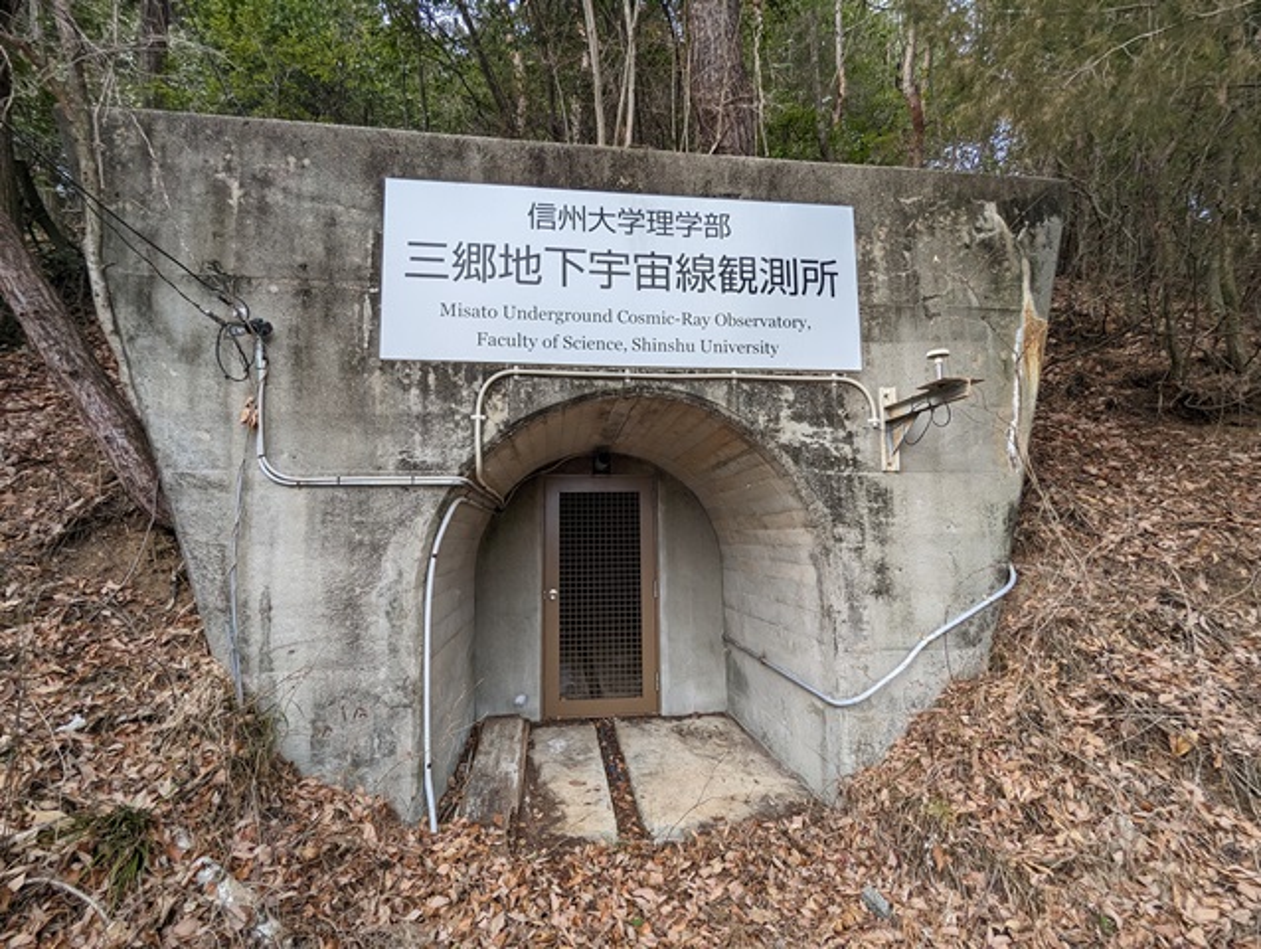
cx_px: 630
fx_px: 584
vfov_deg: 78.2
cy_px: 474
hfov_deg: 94.4
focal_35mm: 16
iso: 52
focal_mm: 2.35
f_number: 2.2
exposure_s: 1/195
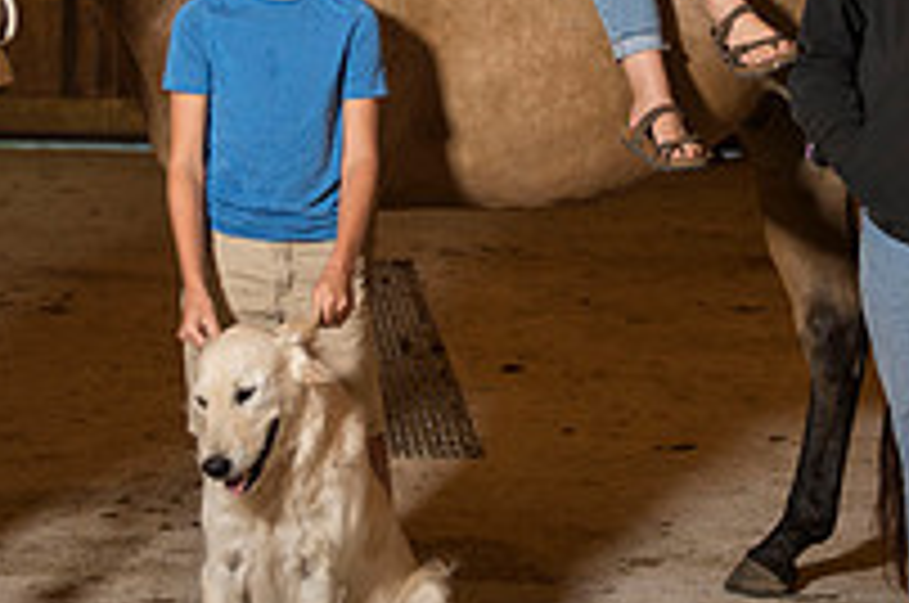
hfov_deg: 17.8
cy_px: 40
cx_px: 526
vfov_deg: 11.8
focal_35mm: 115
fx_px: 2899
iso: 80
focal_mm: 40
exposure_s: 1/125
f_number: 2.8
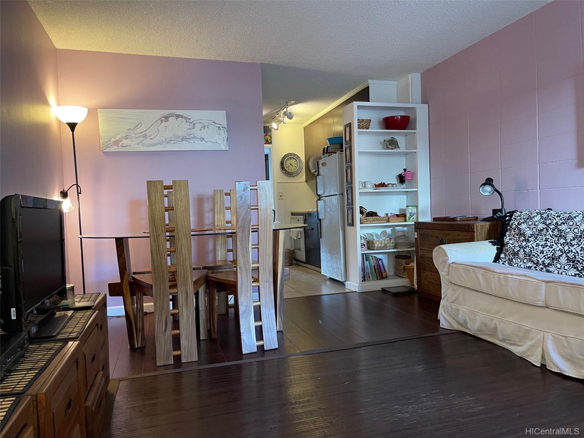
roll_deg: +2.4
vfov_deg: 53.1
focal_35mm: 26
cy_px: 219
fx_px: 439
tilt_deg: -1.7
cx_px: 292
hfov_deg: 67.3
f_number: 1.6
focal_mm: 5.1
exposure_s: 1/60
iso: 200
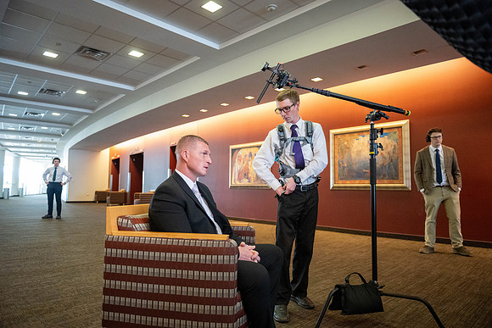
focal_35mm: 24
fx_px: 328
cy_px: 164
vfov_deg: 53.2
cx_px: 246
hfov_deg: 73.7
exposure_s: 1/320
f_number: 2.8
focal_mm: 24
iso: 6400
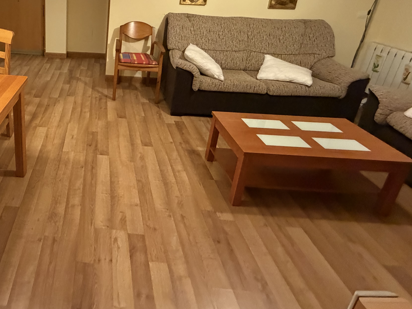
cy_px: 55
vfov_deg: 52.5
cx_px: 85
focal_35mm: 24
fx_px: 286
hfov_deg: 65.4
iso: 800
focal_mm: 2.22
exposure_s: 1/50
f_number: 2.2
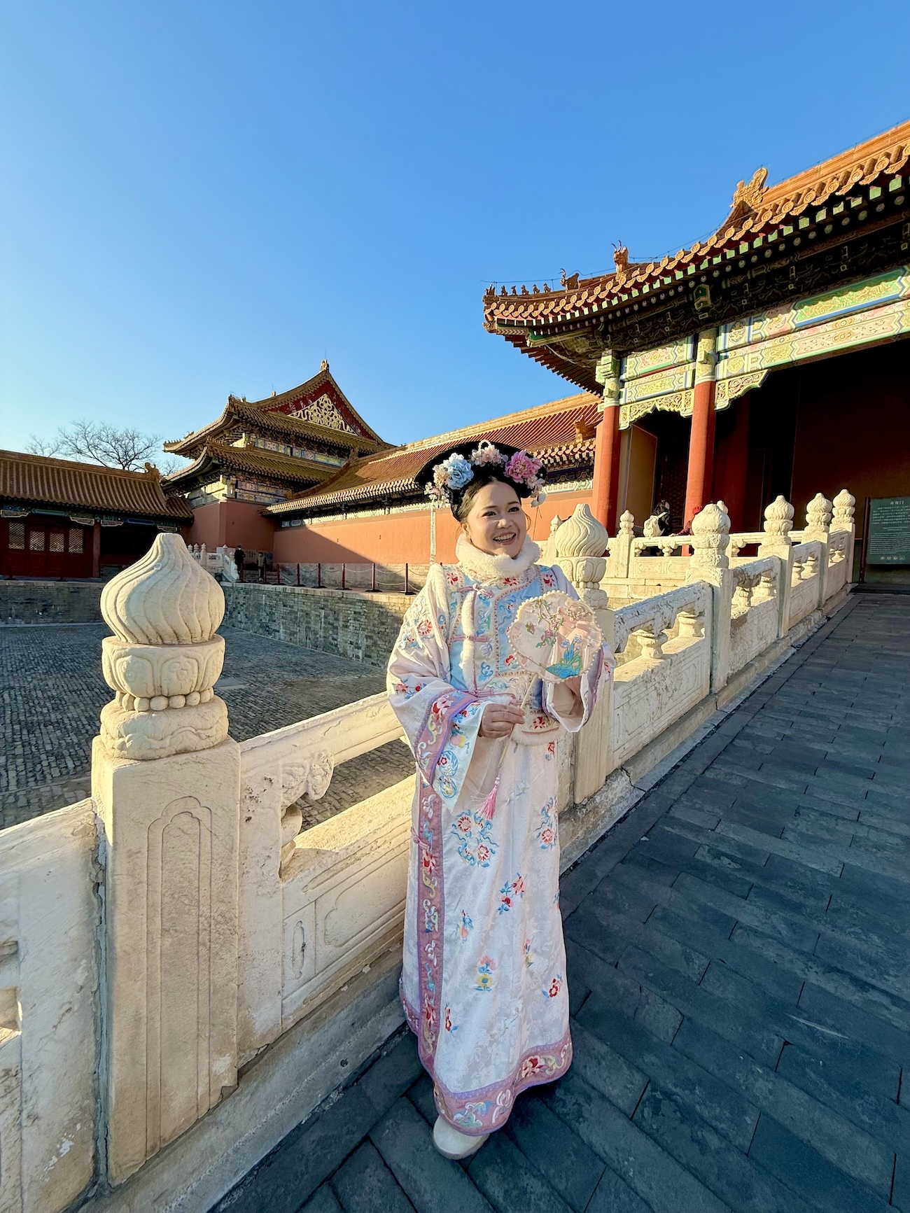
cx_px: 455
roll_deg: -1.9
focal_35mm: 14
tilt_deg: -2.6
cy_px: 606
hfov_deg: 85.7
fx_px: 491
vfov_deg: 102.1
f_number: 2.2
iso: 50
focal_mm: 2.22
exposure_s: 1/1033
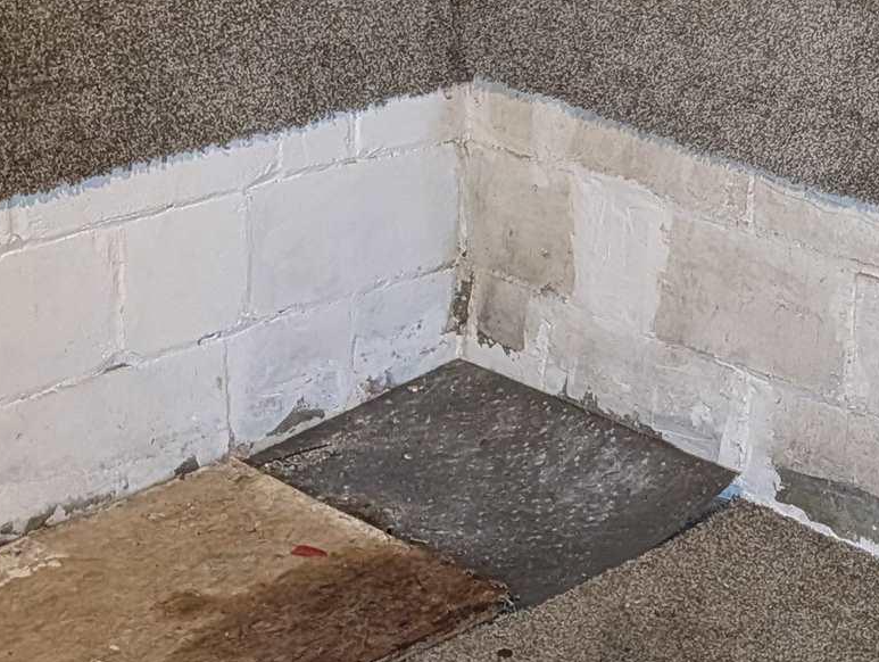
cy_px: -43
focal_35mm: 95
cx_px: 849
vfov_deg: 15.2
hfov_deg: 20.1
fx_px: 2416
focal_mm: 6.9
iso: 827
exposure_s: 1/120
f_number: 1.68
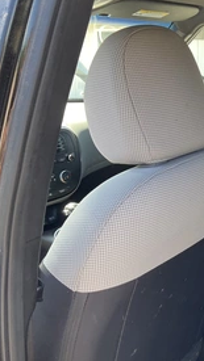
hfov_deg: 23.4
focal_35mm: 46
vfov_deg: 44.6
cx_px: 257
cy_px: 181
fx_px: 442
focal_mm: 3
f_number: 1.8
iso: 40
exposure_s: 1/122
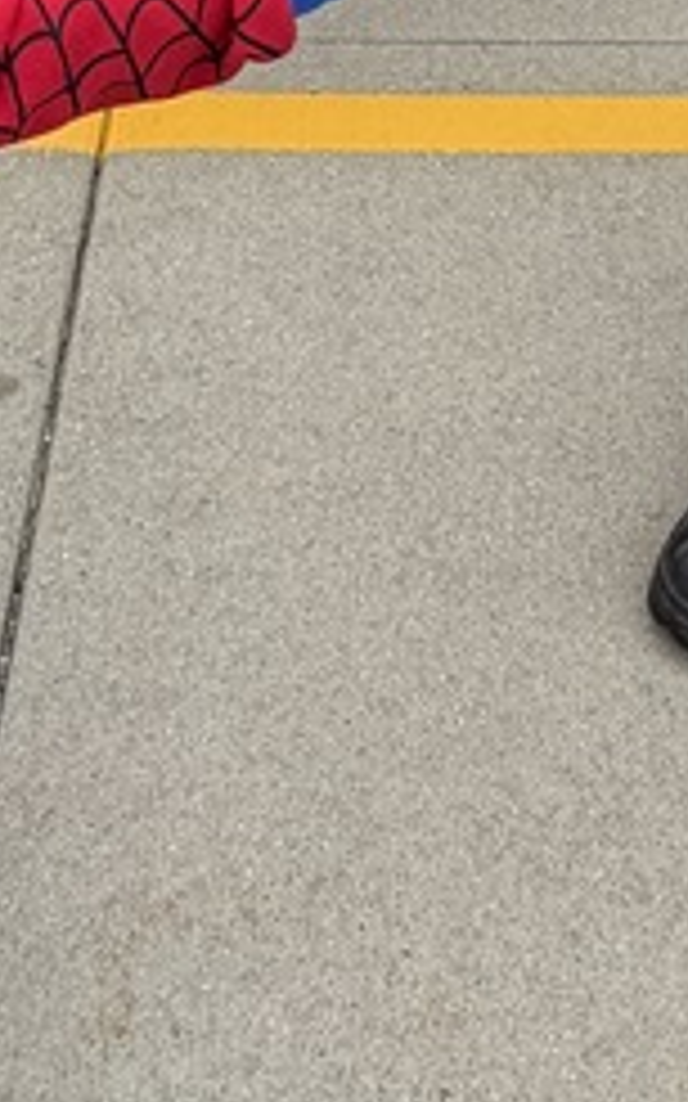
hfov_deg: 20.8
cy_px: -468
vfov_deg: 26.0
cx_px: 495
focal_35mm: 62
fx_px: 1861
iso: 40
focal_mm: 2.22
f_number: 2.2
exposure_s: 1/158
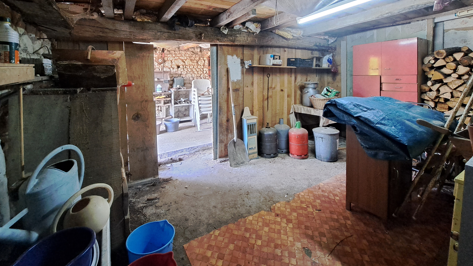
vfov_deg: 68.0
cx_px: 237
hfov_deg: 103.0
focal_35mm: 15
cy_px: 83
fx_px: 188
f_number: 2.2
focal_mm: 1.74
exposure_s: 1/25
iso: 250
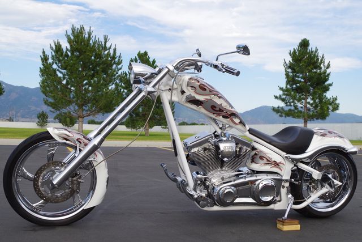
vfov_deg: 31.9
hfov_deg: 46.4
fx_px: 422
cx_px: 181
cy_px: 121
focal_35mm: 42
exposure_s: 1/125
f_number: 11
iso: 200
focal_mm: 28.13
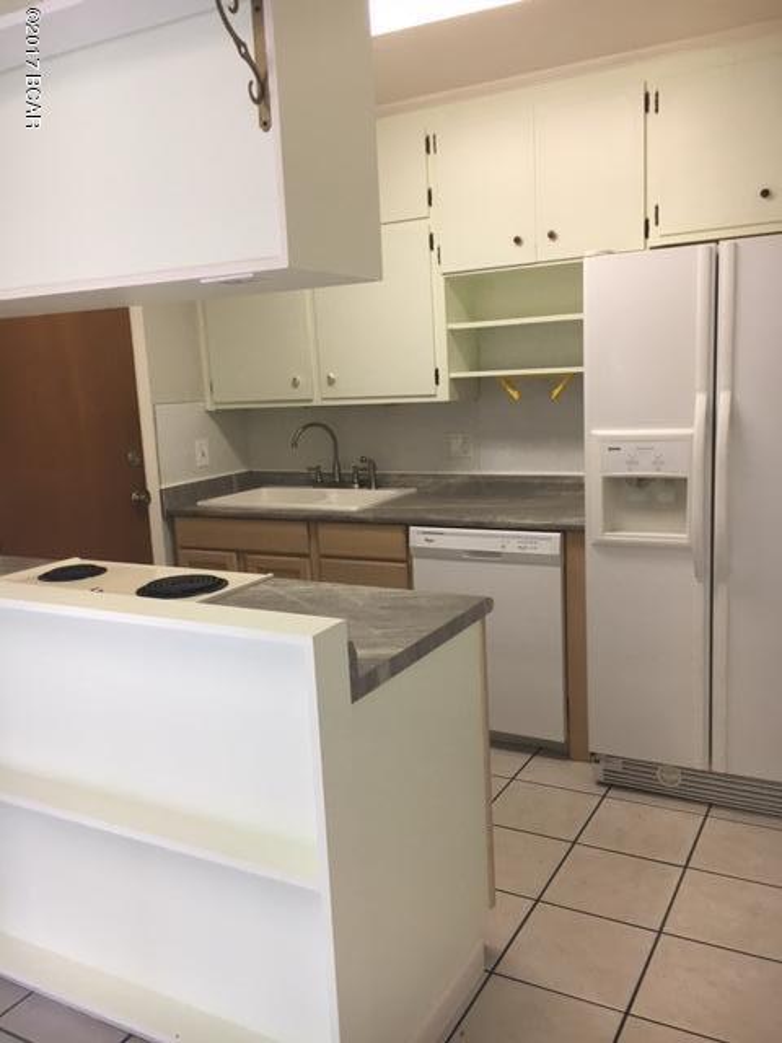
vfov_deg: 61.7
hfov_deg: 48.2
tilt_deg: -11.0
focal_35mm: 29
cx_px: 391
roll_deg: +2.0
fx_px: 874
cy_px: 522
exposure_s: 1/30
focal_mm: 4.15
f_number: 2.2
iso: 64
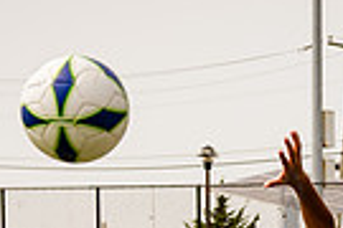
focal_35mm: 186
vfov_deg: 7.1
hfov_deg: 10.9
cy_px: 496
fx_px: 1772
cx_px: 358
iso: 250
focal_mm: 38
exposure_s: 1/2000
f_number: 4
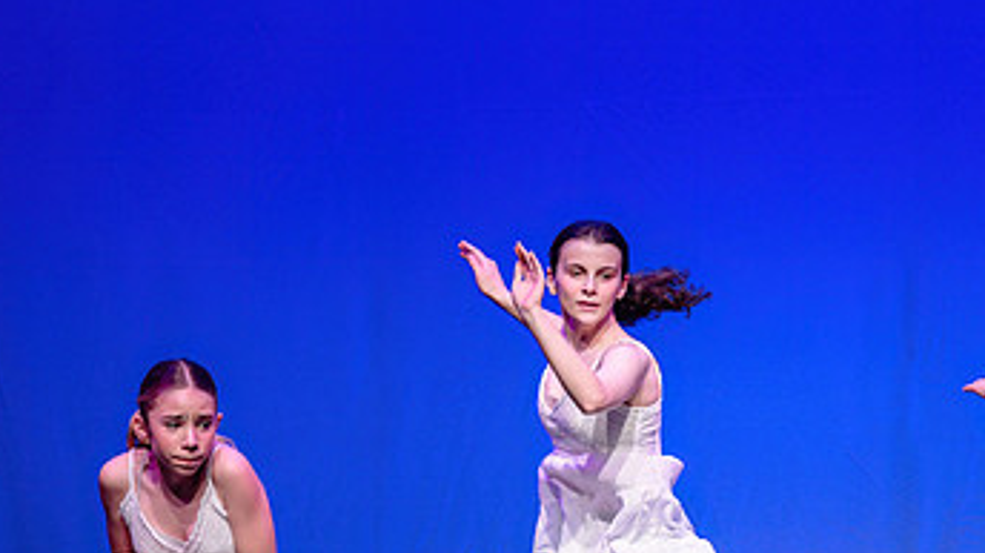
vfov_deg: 3.8
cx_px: 837
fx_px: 8327
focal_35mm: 319
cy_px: 459
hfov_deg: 6.8
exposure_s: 1/500
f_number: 2.8
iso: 1600
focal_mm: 150
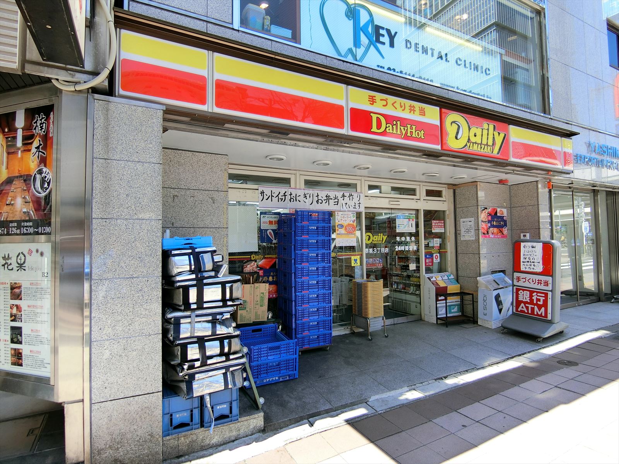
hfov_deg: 84.7
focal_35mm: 19
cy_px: 232
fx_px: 340
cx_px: 310
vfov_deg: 68.7
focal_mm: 4.06
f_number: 2.7
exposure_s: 1/250
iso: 80
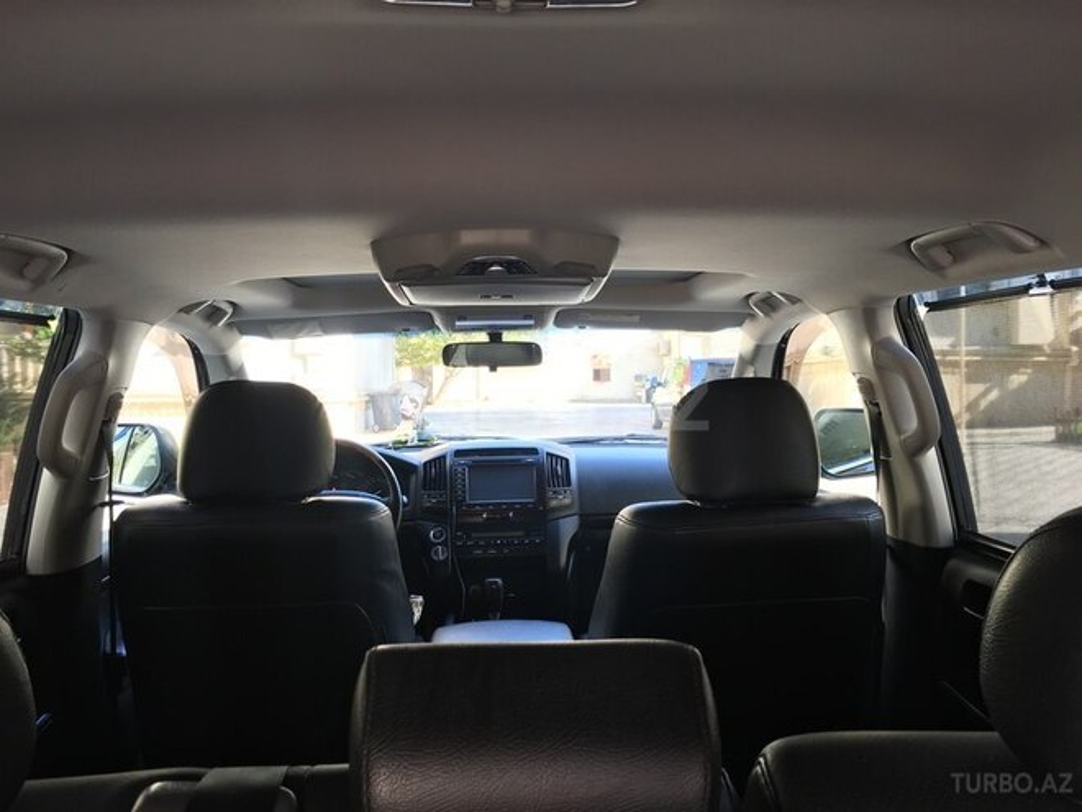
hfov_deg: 61.7
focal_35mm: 29
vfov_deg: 48.2
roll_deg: -1.8
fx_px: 906
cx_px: 541
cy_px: 406
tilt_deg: -3.6
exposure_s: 1/50
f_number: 2.2
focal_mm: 4.15
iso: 32
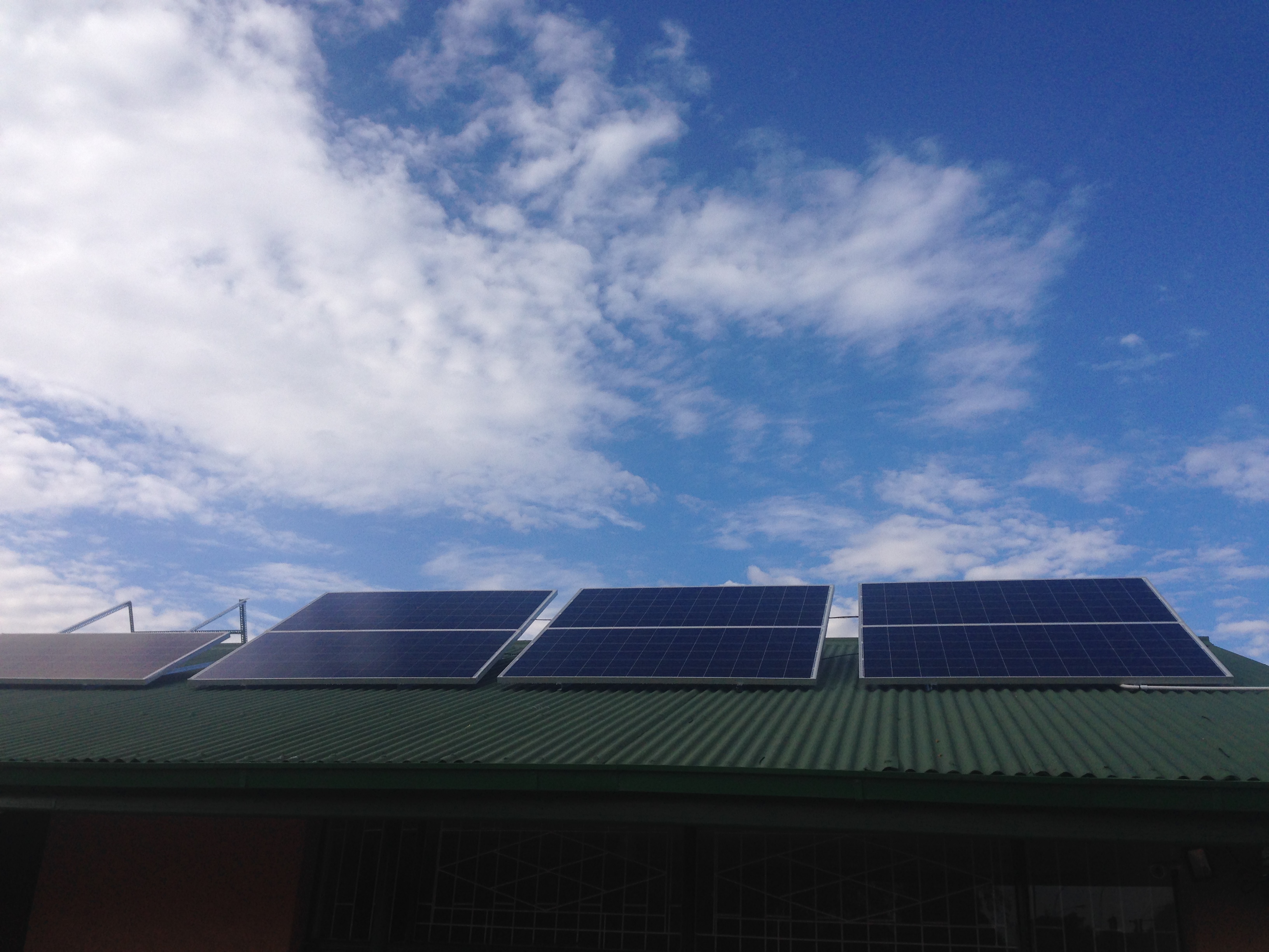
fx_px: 1210
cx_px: 634
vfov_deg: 42.9
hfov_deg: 55.4
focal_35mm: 33
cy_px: 476
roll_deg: -4.0
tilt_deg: +20.7
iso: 50
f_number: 2.4
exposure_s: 1/1748
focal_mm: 4.12
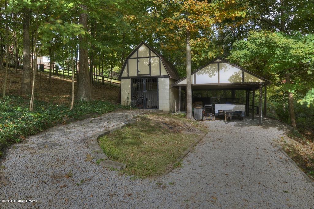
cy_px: 104
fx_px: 209
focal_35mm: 24
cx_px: 157
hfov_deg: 73.8
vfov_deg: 53.0
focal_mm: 16
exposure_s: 1/250
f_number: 7.1
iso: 400
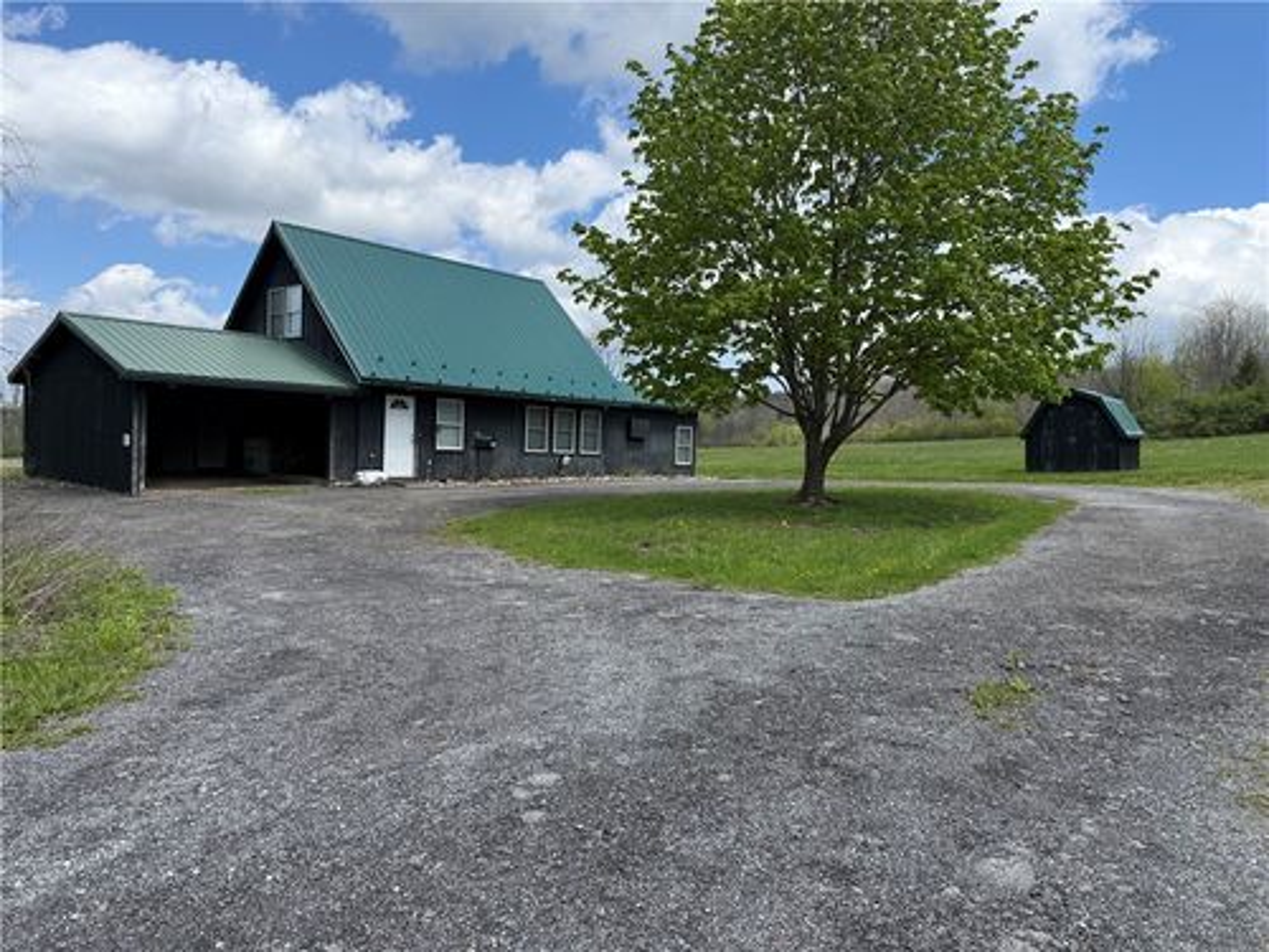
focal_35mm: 24
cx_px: 634
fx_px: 880
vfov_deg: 56.8
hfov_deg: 71.6
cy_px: 476
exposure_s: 1/3759
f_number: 1.78
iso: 100
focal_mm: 6.76
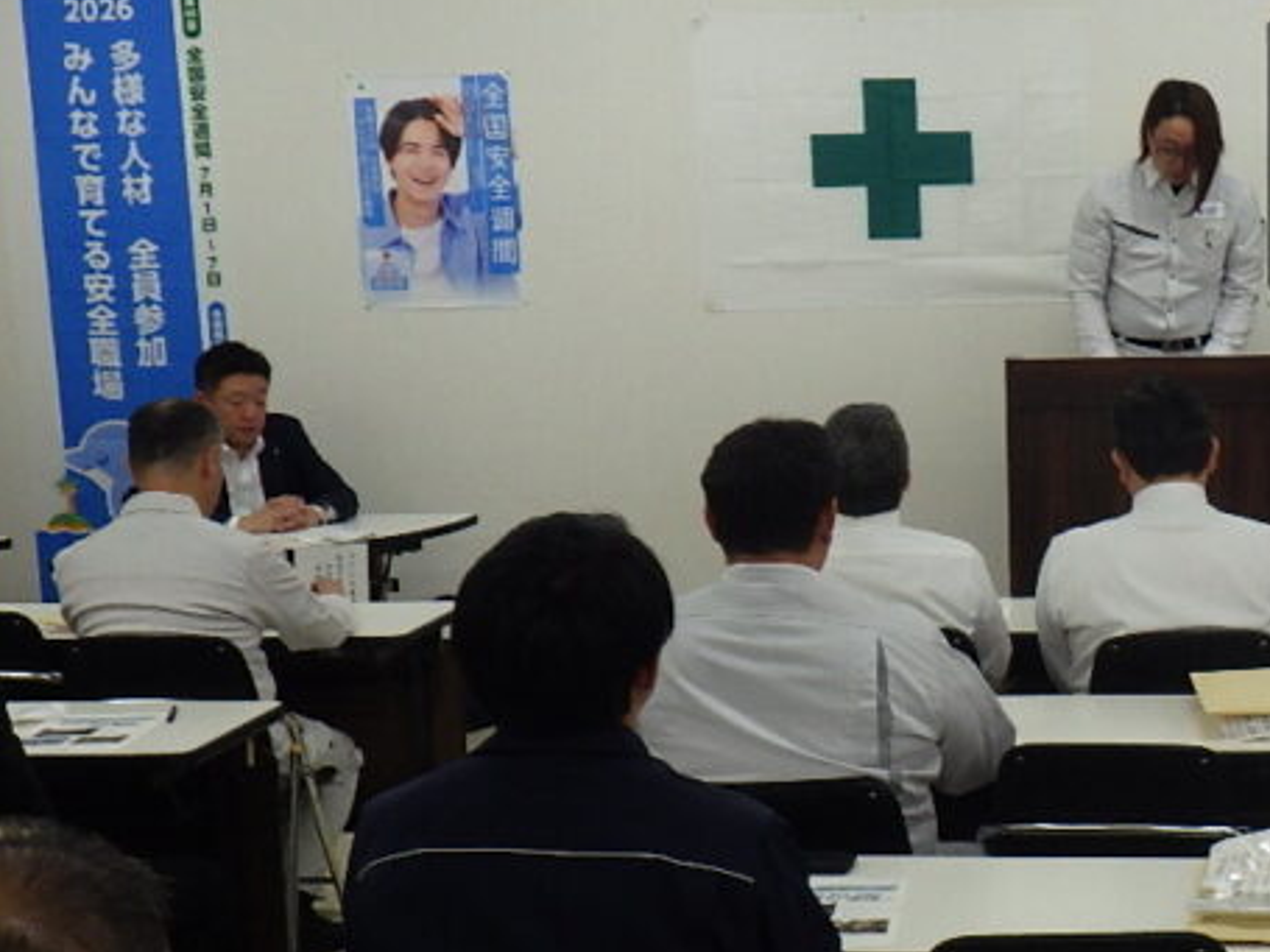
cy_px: 581
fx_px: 2311
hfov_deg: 29.4
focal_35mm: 63
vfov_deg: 23.2
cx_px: 1158
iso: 160
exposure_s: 1/60
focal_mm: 5
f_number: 3.5
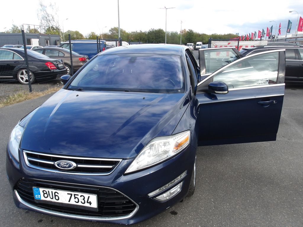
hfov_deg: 65.3
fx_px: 236
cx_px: 152
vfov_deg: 51.4
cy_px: 114
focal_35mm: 27
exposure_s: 1/347
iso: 100
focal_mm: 4.9
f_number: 3
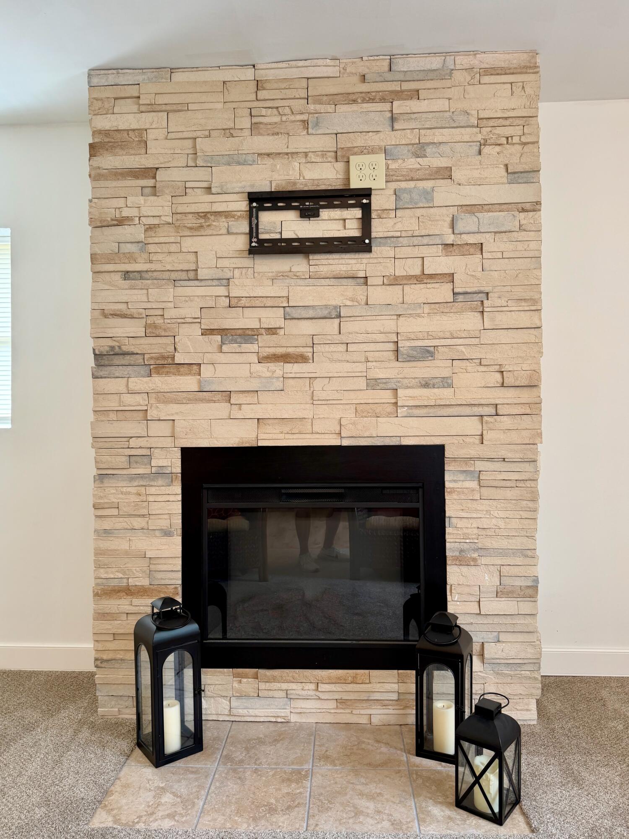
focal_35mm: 24
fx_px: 581
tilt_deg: -0.6
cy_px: 420
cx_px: 314
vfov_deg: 71.6
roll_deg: -0.4
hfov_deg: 56.8
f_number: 1.78
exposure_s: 1/60
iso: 100
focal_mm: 6.76
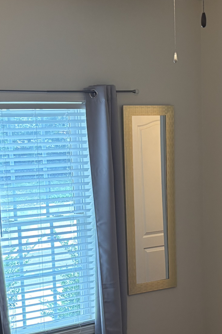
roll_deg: +2.3
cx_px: 147
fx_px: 648
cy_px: 238
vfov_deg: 28.5
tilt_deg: -9.5
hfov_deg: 19.4
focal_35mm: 70
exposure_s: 1/60
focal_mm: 5.96
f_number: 1.6
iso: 125
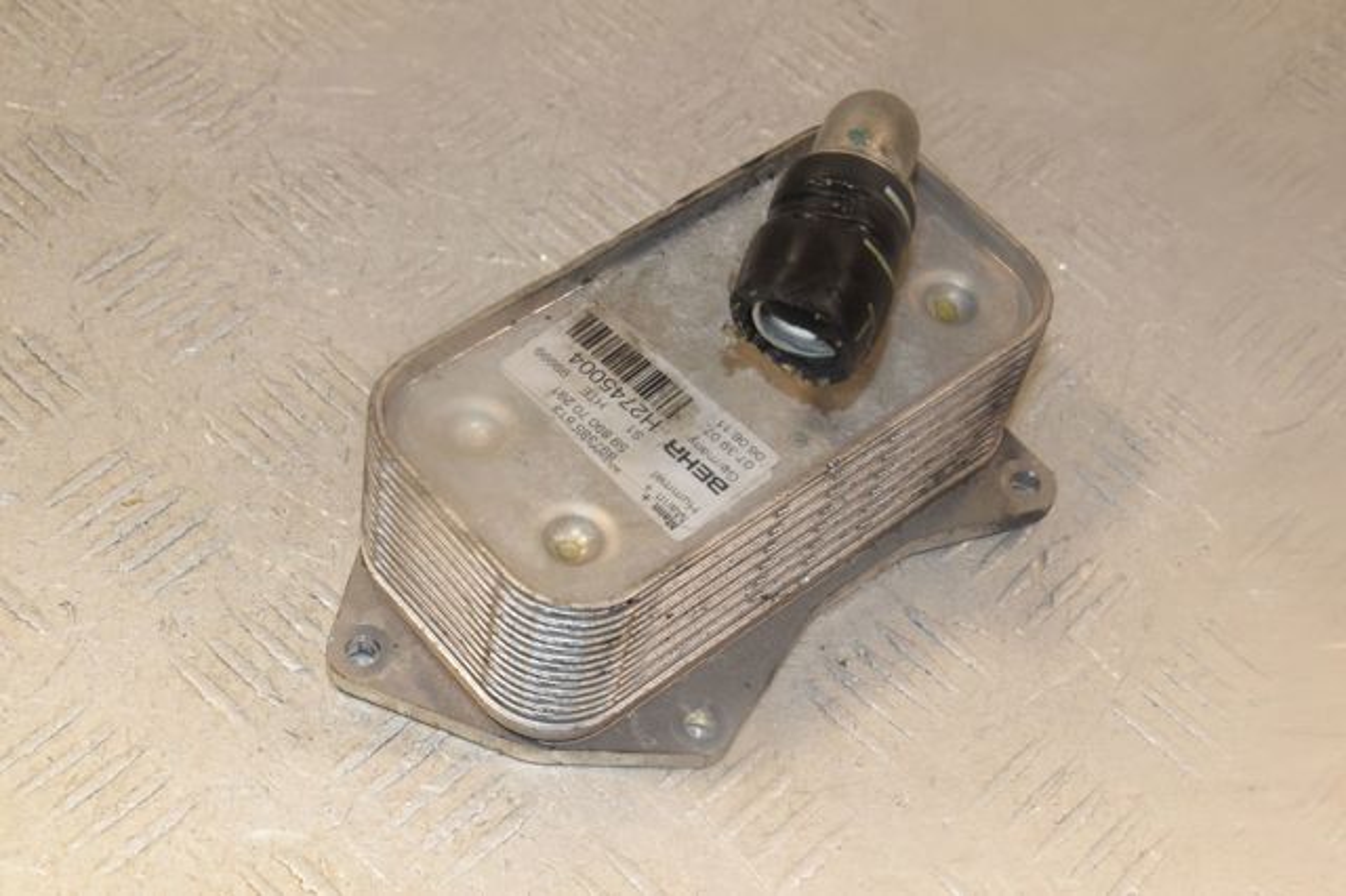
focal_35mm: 68
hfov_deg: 29.9
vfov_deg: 20.1
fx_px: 2522
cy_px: 448
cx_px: 673
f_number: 8
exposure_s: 1/200
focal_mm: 45
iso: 1600
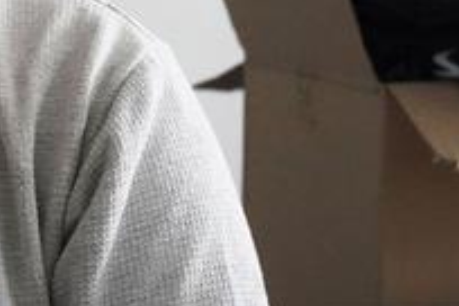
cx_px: -288
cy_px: -117
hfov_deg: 10.0
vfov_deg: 6.9
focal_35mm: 198
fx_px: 2524
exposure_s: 1/125
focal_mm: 56
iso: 12800
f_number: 5.6
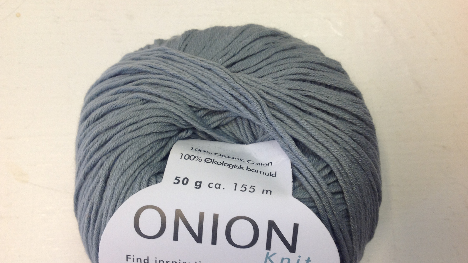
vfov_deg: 30.3
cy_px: 159
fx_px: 484
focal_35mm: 39
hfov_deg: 51.6
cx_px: 235
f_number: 2.4
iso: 64
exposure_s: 1/33
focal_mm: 4.28
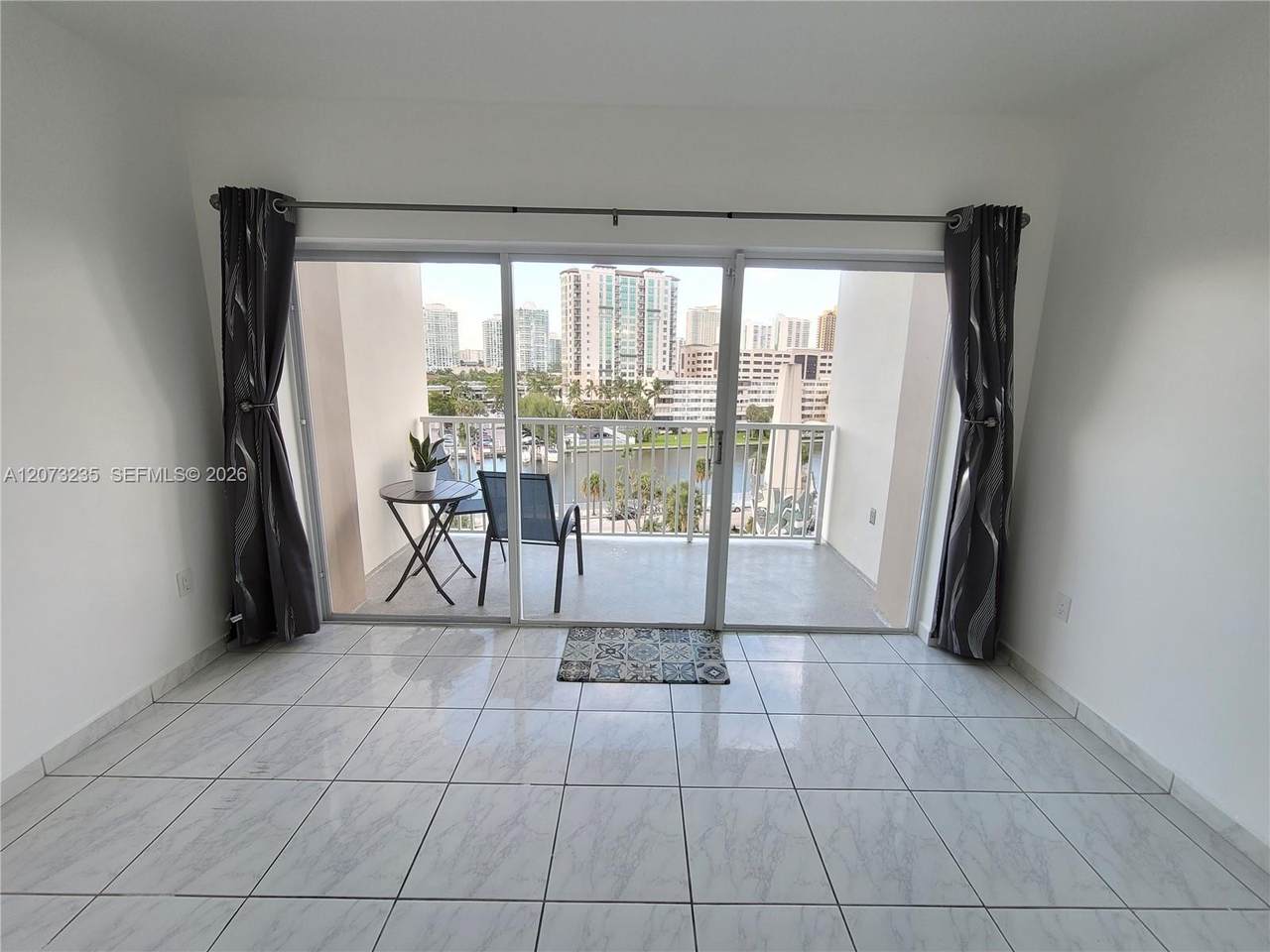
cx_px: 635
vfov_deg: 89.9
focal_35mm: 13
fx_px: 477
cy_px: 476
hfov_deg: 106.2
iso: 100
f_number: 2.2
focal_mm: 2.2
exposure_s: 1/120
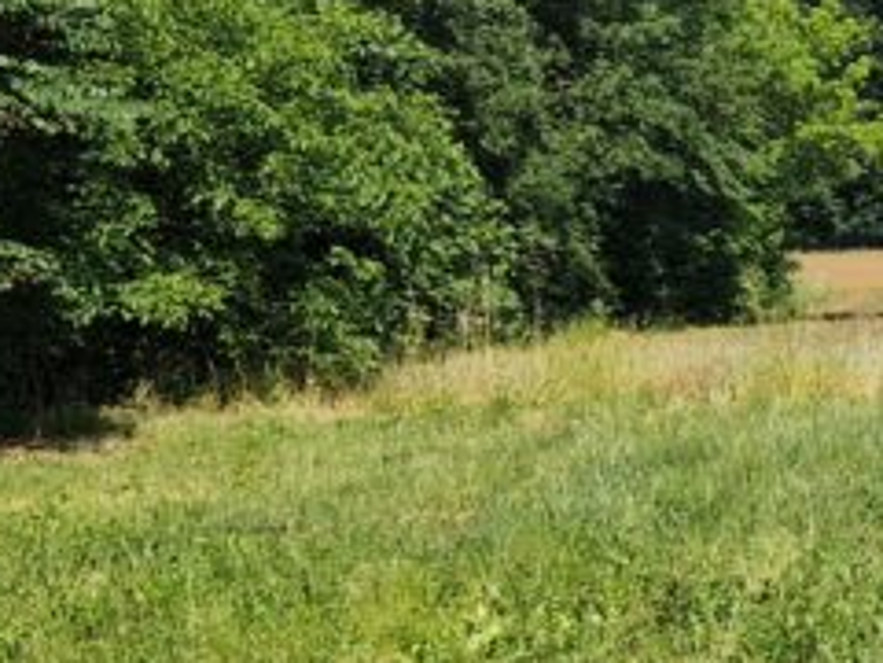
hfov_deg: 17.3
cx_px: 1453
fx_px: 2500
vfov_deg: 15.1
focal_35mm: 98
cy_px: 405
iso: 50
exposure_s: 1/2608
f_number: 1.8
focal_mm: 5.4
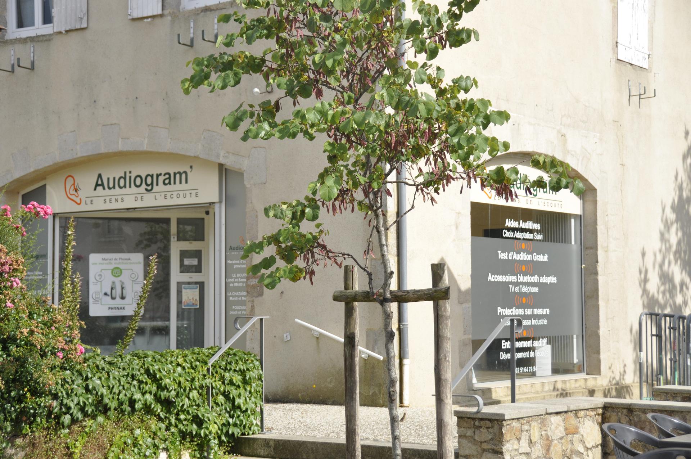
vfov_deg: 20.6
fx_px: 1265
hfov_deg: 30.5
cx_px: 346
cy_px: 230
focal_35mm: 66
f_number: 4.5
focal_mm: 44
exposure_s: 1/4000
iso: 640
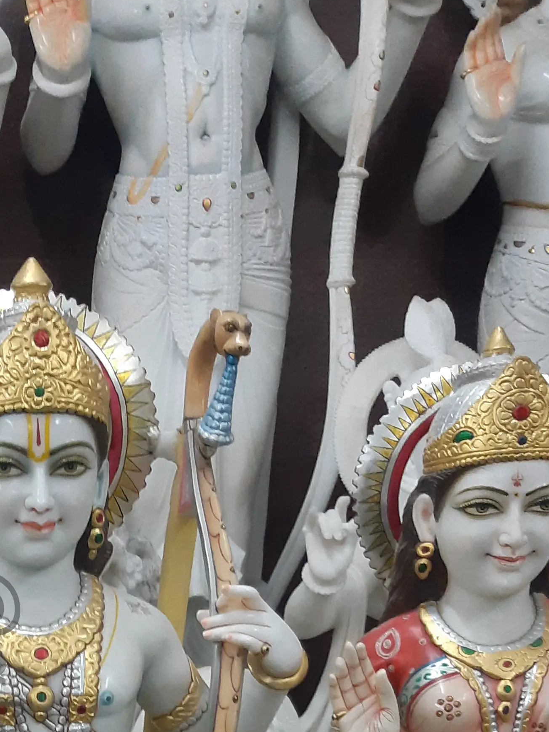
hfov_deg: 20.6
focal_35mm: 69
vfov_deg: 25.3
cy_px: 878
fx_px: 1459
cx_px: -7
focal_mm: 3.93
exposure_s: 1/33
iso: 250
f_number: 1.7
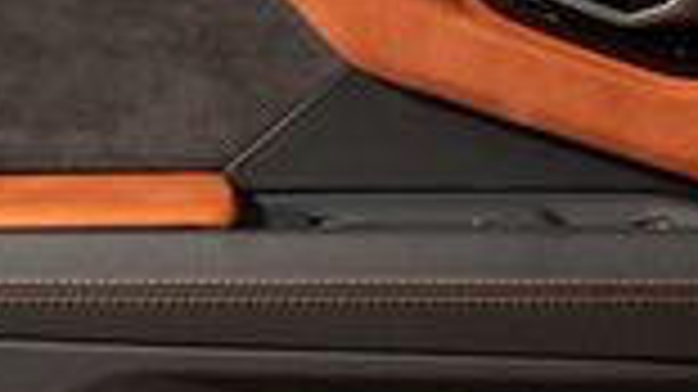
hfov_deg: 15.9
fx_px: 2479
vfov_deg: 9.0
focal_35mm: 134
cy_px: 268
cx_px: 545
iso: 400
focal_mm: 31
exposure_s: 1/50
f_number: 6.3
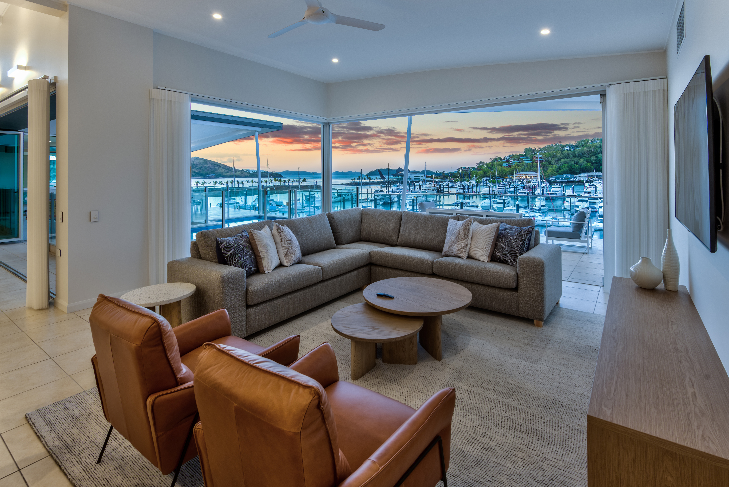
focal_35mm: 16
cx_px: 364
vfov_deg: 73.8
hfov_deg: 96.7
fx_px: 324
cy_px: 244
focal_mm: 16
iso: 200
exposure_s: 1/6
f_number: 10
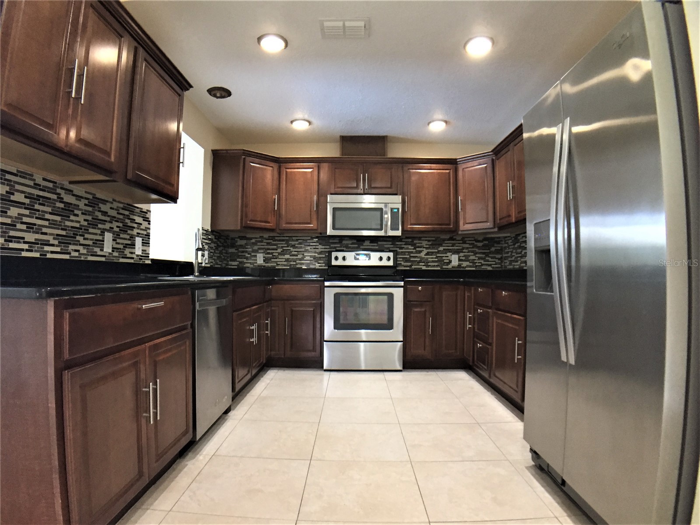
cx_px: 350
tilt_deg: -0.7
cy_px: 262
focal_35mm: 29
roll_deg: -0.5
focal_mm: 4.15
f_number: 2.2
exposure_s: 1/30
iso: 160
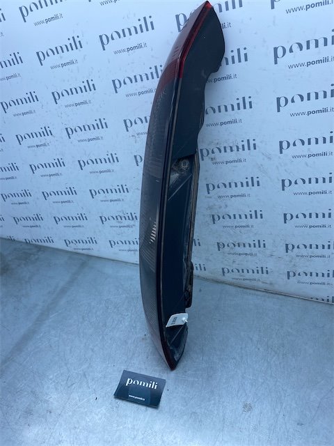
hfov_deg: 53.1
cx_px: 167
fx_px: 334
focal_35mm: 26
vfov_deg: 67.3
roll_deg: +3.9
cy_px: 223
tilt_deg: -35.7
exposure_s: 1/1114
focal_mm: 4.25
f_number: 1.8
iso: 32
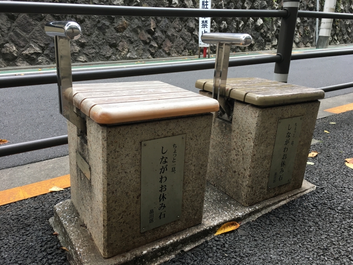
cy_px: 132
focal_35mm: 29
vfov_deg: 48.2
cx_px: 176
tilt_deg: -17.5
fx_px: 296
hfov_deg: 61.7
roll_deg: -3.6
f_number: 2.2
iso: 25
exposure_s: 1/40
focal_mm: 4.15
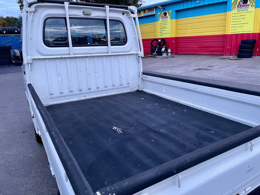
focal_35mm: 25
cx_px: 130
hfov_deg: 69.4
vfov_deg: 54.9
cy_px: 98
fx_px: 188
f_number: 1.6
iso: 250
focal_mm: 5.1
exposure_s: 1/60
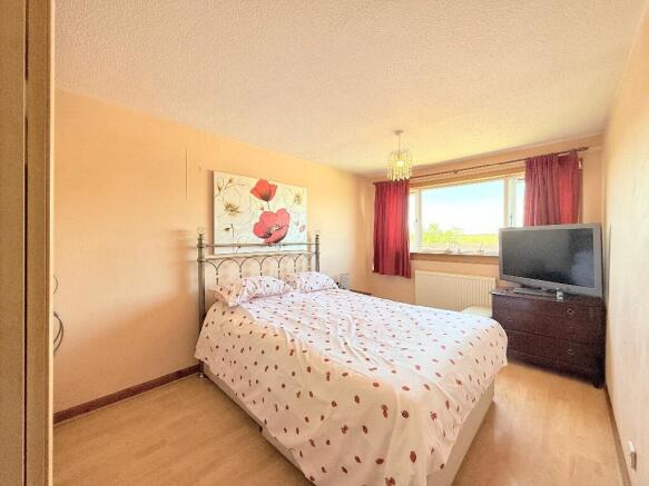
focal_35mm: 14
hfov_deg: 102.1
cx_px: 324
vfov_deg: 85.7
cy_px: 243
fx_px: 262
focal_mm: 2.22
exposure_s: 1/99
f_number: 2.2
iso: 80
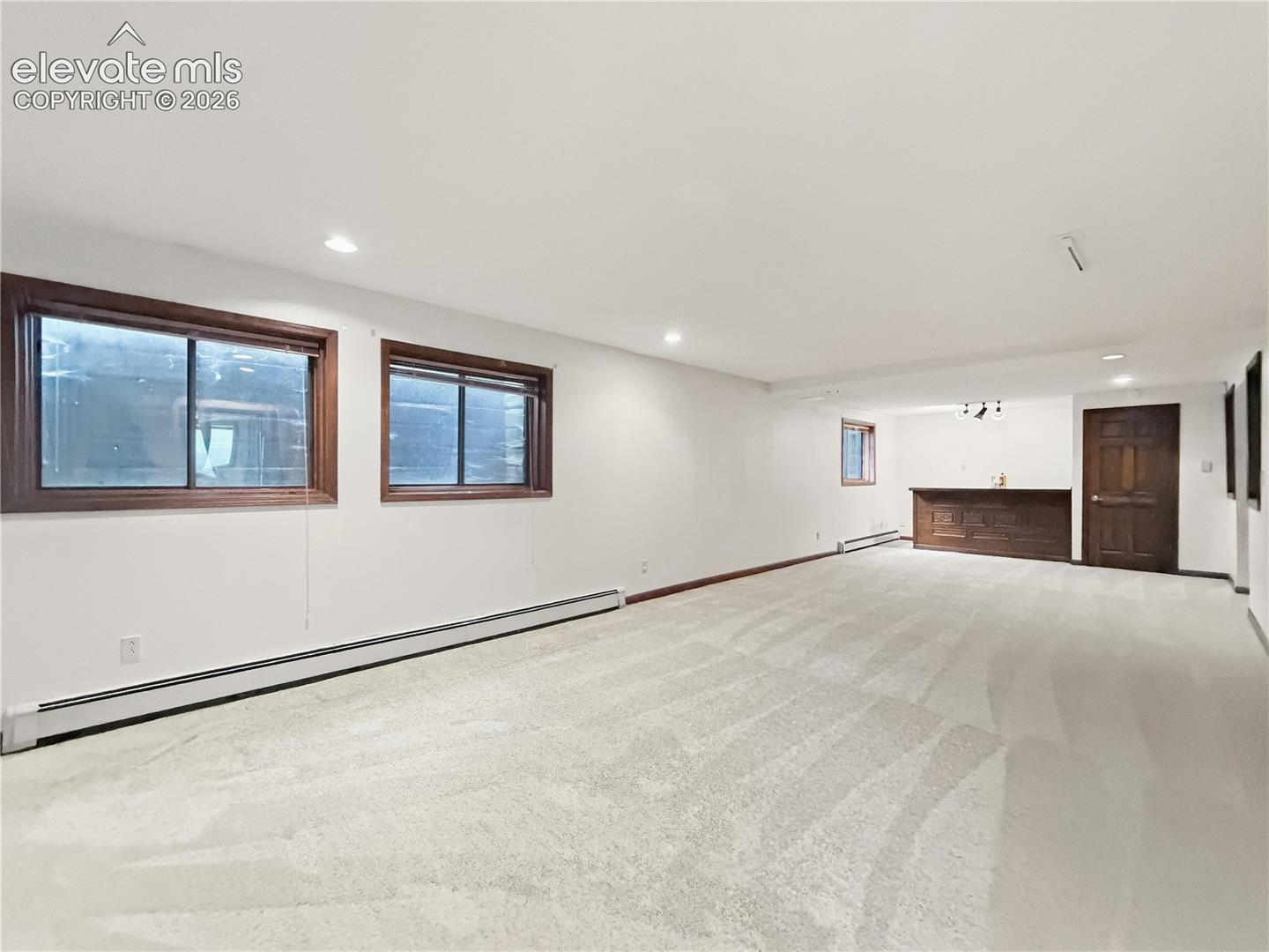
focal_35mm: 14
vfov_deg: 85.7
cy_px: 476
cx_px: 634
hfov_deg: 102.1
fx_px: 513
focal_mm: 2.2
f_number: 2.2
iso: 1000
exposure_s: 1/60
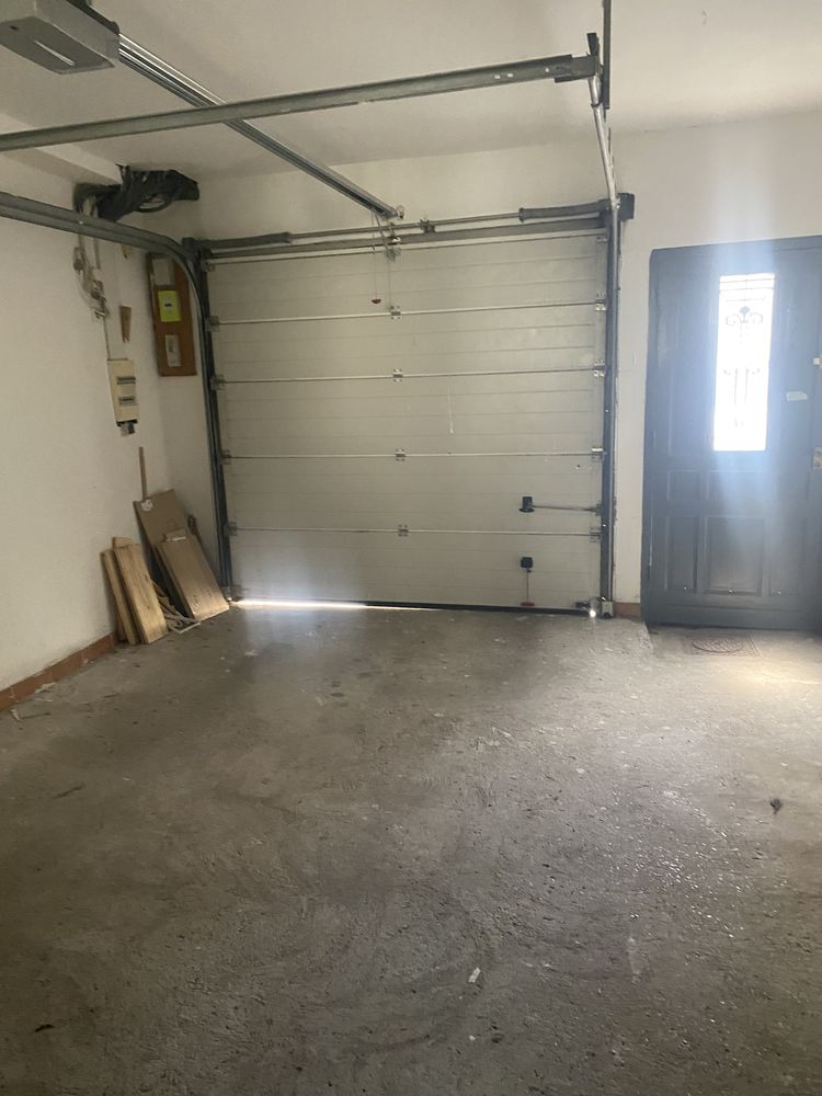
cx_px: 411
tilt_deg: -10.2
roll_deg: +3.0
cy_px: 548
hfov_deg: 53.1
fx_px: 823
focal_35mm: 26
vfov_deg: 67.3
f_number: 1.8
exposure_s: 1/50
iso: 500
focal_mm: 4.25
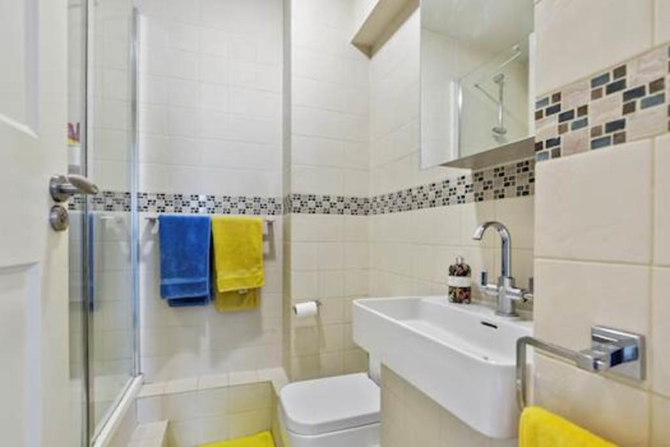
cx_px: 335
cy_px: 224
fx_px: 307
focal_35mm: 16
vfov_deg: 72.1
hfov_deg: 95.0
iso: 250
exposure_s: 1/2
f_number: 5.6
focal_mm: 11
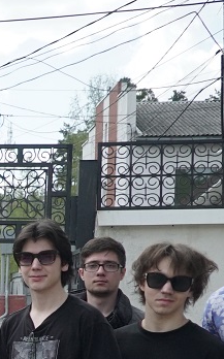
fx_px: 881
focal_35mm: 90
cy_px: 362
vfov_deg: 22.2
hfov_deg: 12.7
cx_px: -221
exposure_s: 1/4000
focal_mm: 24
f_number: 3.5
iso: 800
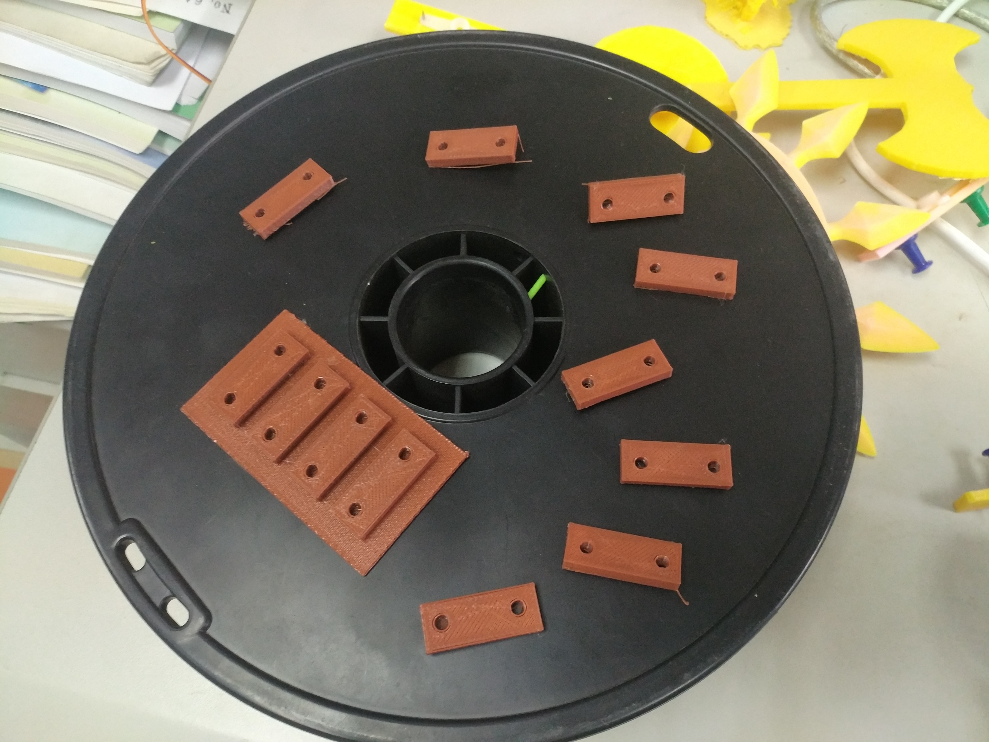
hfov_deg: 65.3
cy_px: 371
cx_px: 494
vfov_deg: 51.4
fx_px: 771
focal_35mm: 27
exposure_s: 1/20
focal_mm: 4.73
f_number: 2.2
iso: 640
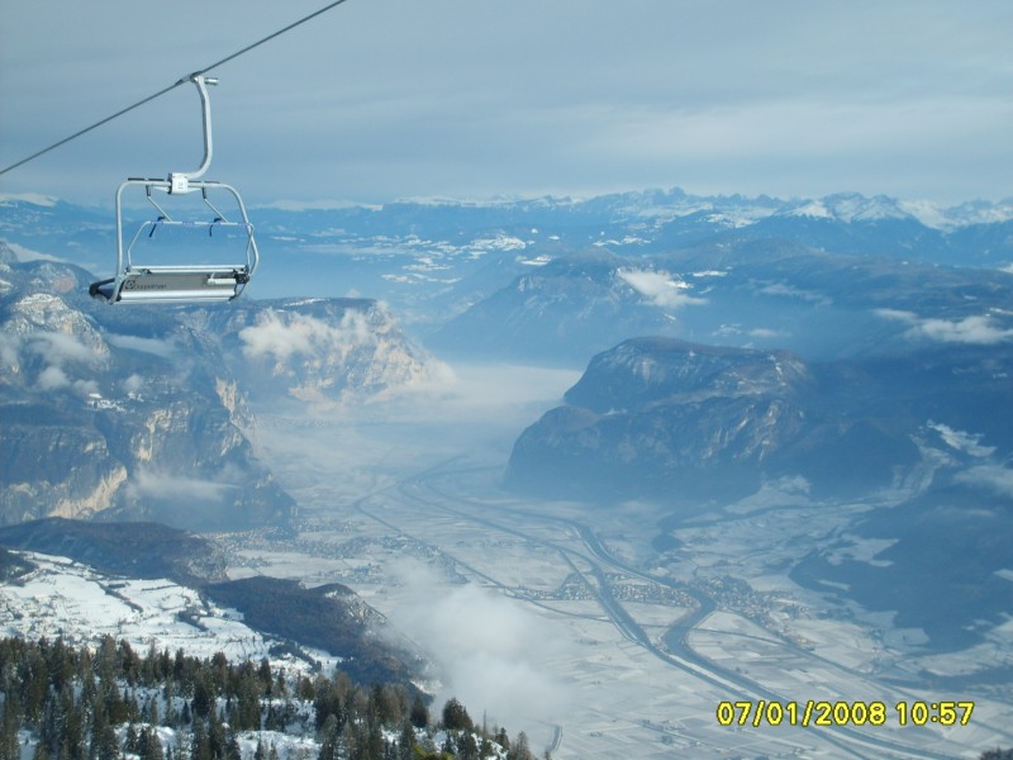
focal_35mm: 61
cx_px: 506
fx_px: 1785
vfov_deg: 24.0
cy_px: 380
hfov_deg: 31.7
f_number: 9.1
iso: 50
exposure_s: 1/180
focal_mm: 10.3
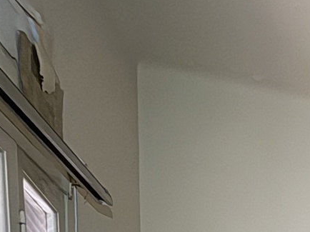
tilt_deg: -2.8
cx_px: 564
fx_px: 555
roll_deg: +0.8
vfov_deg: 17.5
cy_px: 453
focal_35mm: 62
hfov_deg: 20.9
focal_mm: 2.22
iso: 800
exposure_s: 1/40
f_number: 2.2
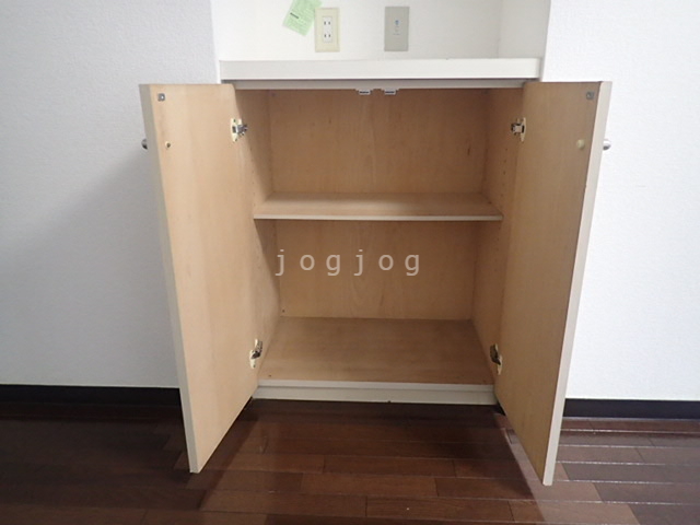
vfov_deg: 54.9
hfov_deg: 69.4
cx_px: 350
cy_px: 262
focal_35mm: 25
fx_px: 506
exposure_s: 1/30
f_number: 2
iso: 500
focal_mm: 4.5
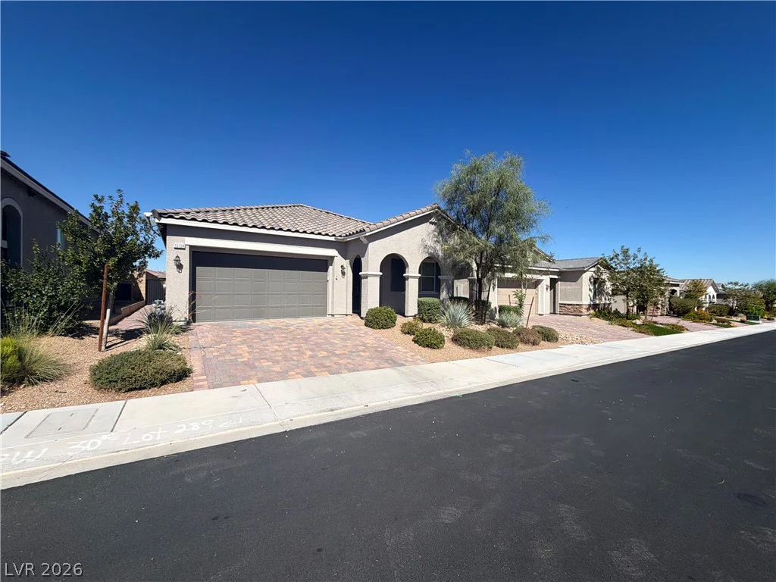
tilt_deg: -1.6
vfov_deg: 85.7
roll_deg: -0.3
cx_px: 388
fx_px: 314
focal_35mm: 14
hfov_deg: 102.1
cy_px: 291
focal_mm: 2.22
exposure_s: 1/1017
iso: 20
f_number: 2.2
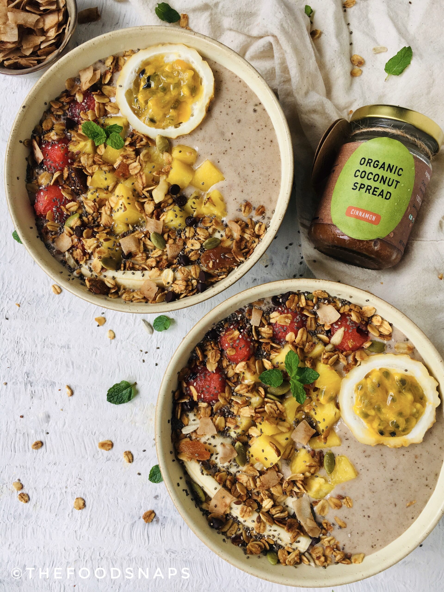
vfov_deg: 61.7
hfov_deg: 48.2
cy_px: 296
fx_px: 496
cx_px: 222
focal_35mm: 29
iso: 25
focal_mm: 4.15
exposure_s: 1/100
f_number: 2.2
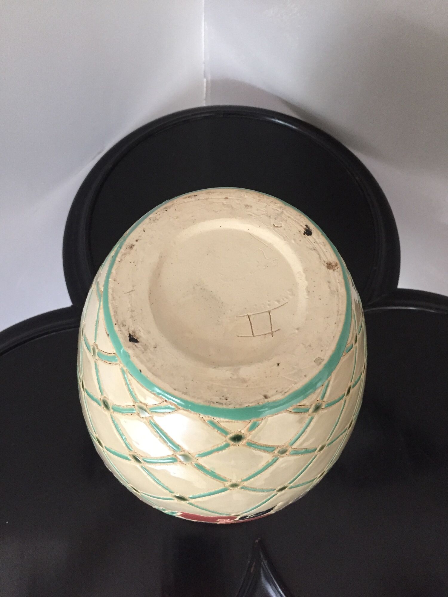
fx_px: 500
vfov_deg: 61.7
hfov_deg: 48.2
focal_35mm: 29
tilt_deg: -66.0
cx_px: 224
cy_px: 298
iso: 250
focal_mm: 4.15
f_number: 2.2
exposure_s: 1/25
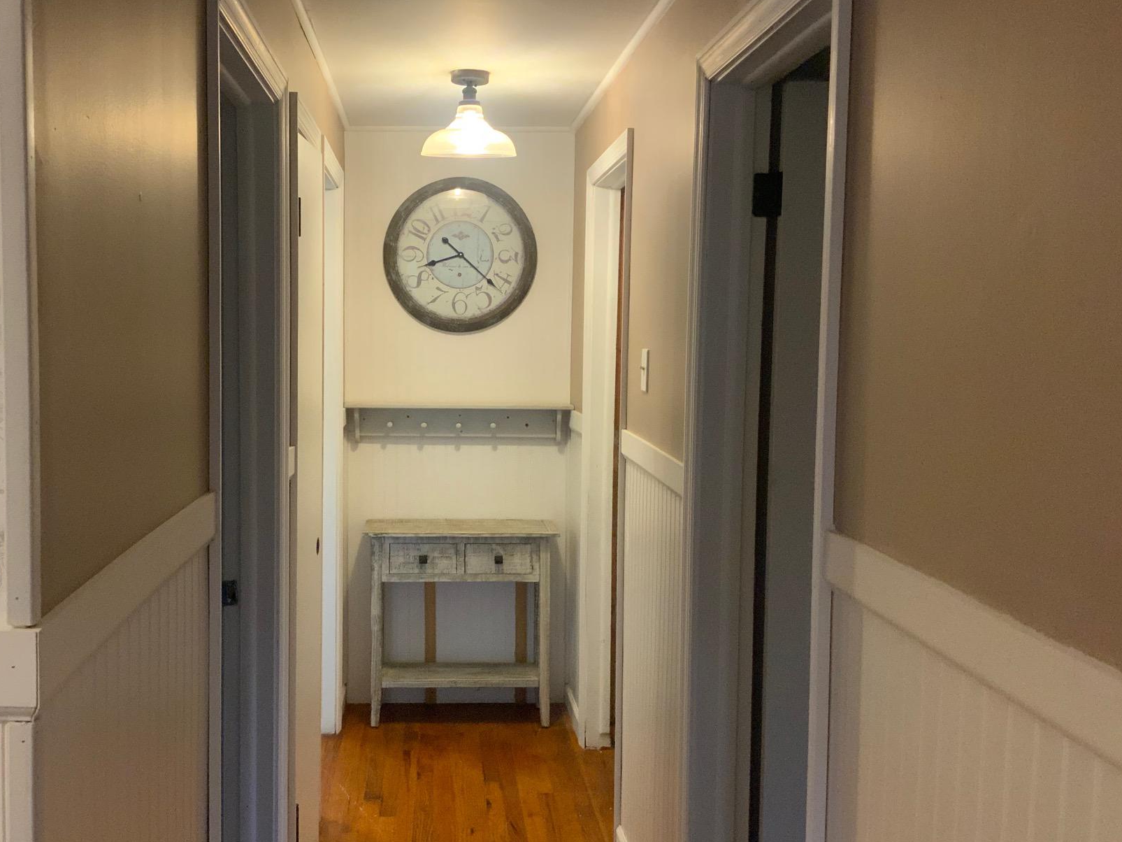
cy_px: 408
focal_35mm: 37
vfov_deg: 38.7
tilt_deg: -3.1
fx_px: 1199
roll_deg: -0.6
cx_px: 439
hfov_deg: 49.8
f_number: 1.8
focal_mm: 3
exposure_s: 1/60
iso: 250
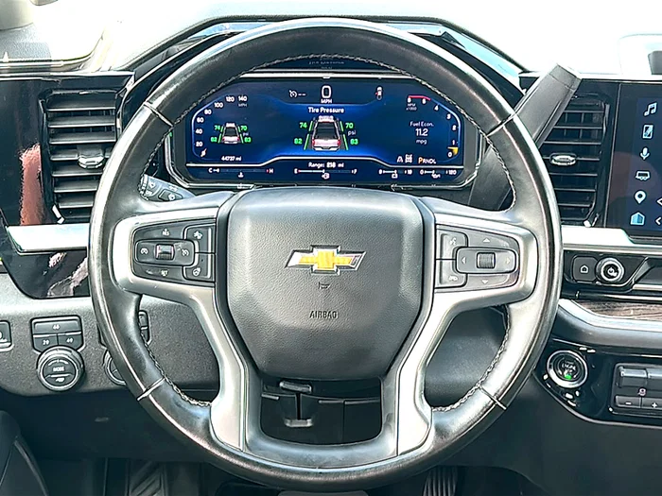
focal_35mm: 48
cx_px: 331
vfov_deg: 30.3
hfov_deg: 39.7
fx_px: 918
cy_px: 248
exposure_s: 1/94
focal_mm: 6.86
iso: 50
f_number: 1.78
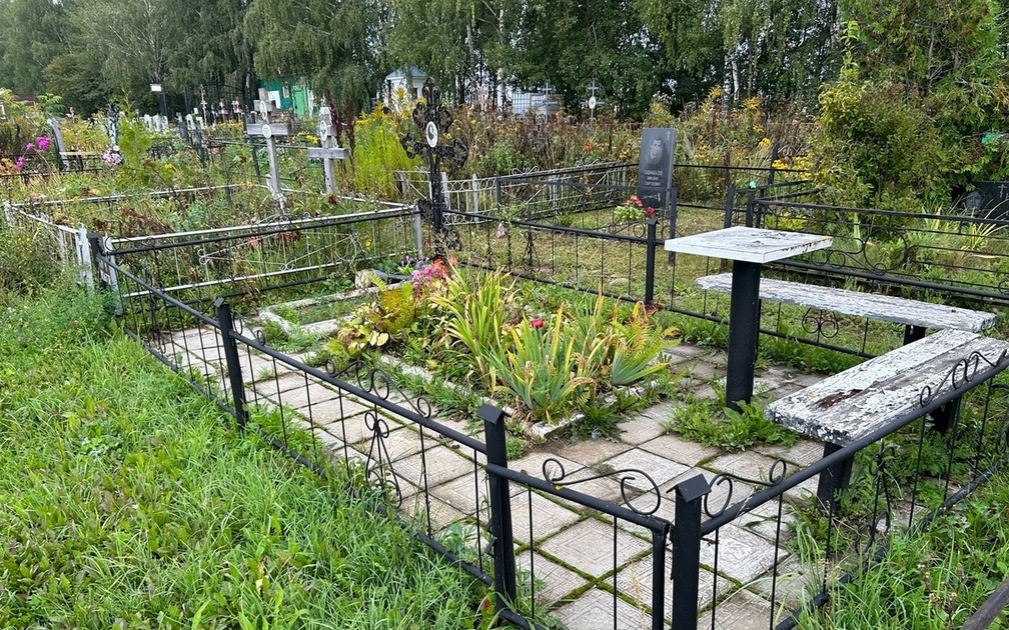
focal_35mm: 28
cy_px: 368
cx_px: 506
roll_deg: -0.2
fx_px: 770
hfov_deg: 66.5
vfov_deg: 44.4
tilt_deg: -16.7
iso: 50
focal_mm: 5.7
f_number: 1.5
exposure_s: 1/502
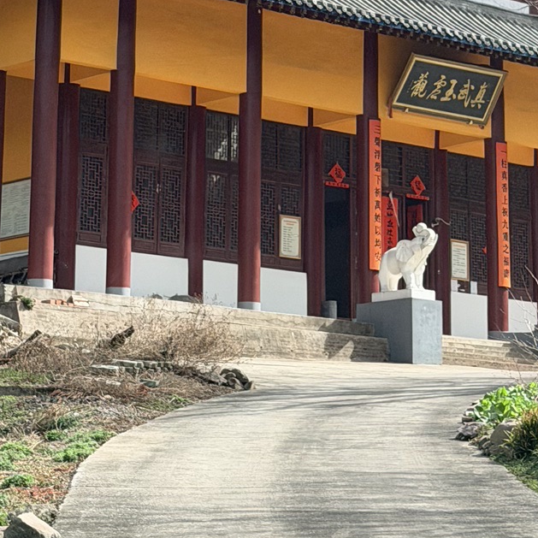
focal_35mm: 135
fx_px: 2374
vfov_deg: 12.7
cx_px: 217
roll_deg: -2.4
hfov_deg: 12.9
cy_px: -35
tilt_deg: +5.7
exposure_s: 1/1575
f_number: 1.78
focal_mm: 6.76
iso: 80
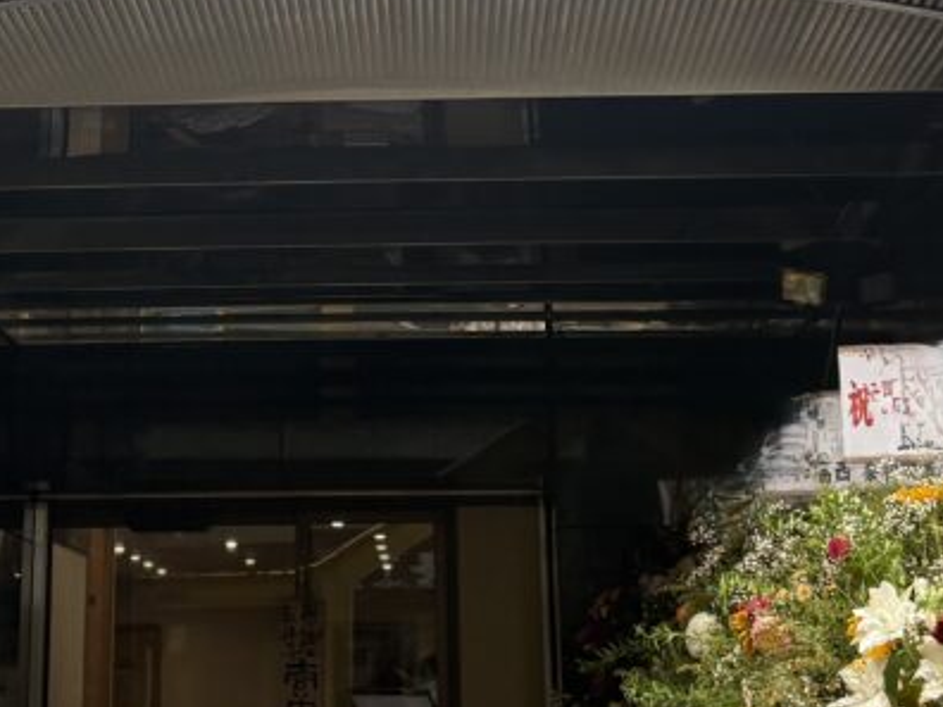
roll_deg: +0.3
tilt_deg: +19.0
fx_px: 2288
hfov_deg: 23.2
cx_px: 295
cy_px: -24
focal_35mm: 84
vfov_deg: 17.1
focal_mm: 5.96
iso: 64
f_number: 1.6
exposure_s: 1/261
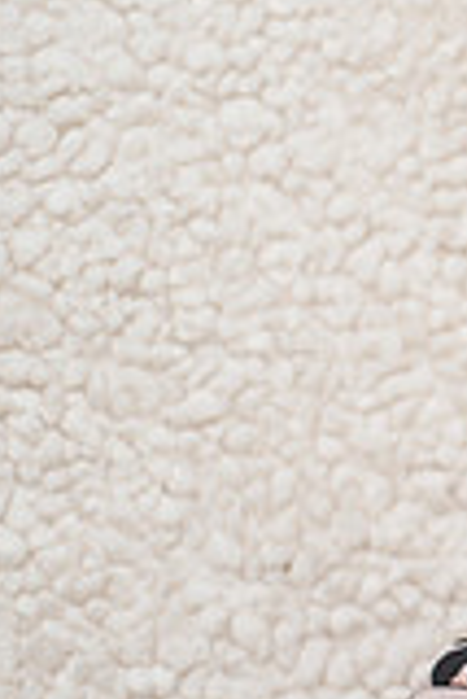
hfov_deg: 7.0
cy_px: 378
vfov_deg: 11.3
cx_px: 1244
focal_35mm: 181
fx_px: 3514
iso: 200
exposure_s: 1/200
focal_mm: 50
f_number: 2.8
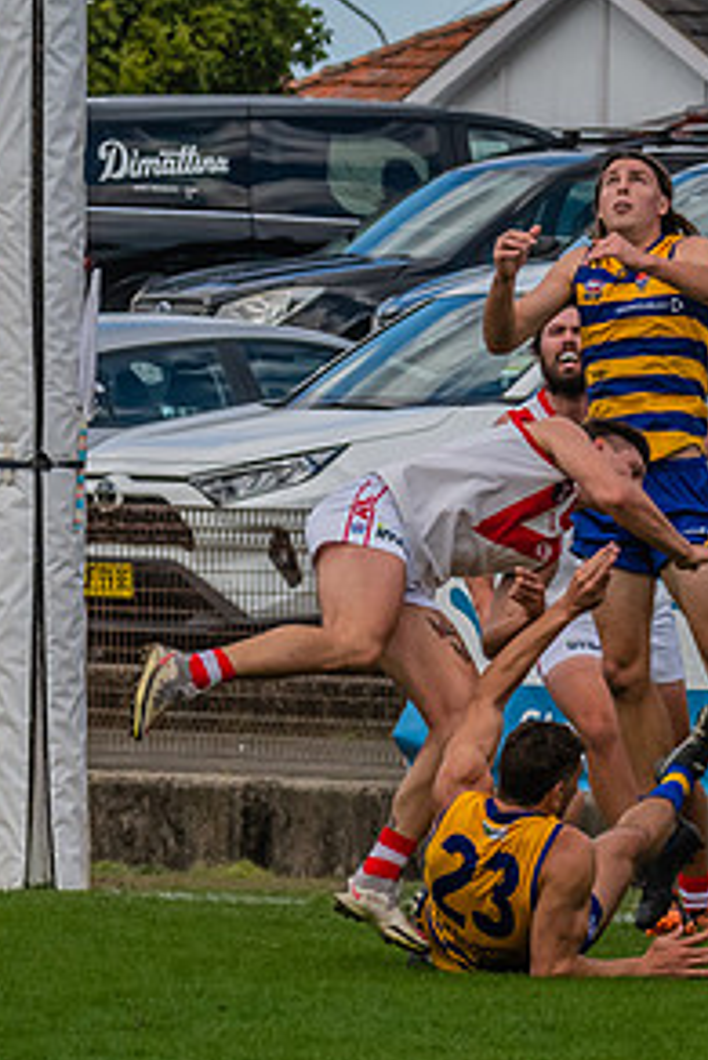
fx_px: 18326
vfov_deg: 3.3
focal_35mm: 622
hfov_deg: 2.2
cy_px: 342
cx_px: 441
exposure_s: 1/1600
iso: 800
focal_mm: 170
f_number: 10
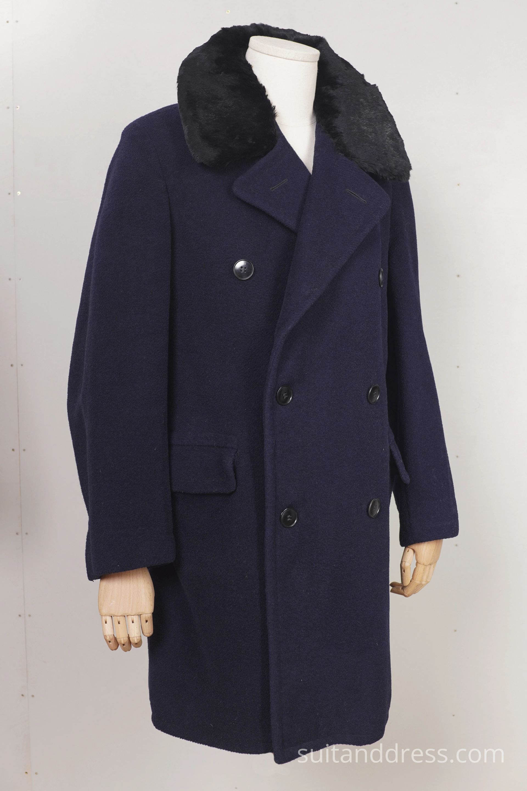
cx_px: 264
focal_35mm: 48
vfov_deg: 41.1
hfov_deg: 28.1
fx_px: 1054
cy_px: 396
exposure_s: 1/10
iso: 200
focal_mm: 32
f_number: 4.5
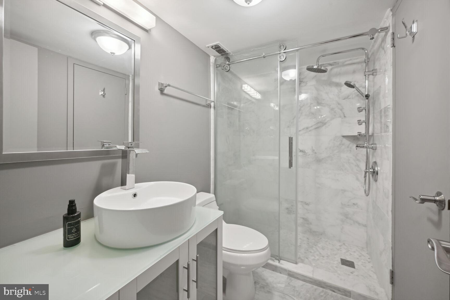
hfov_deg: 104.3
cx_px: 225
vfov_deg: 81.2
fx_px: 175
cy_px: 150
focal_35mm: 14
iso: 200
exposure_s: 1/13
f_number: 8
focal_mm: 14
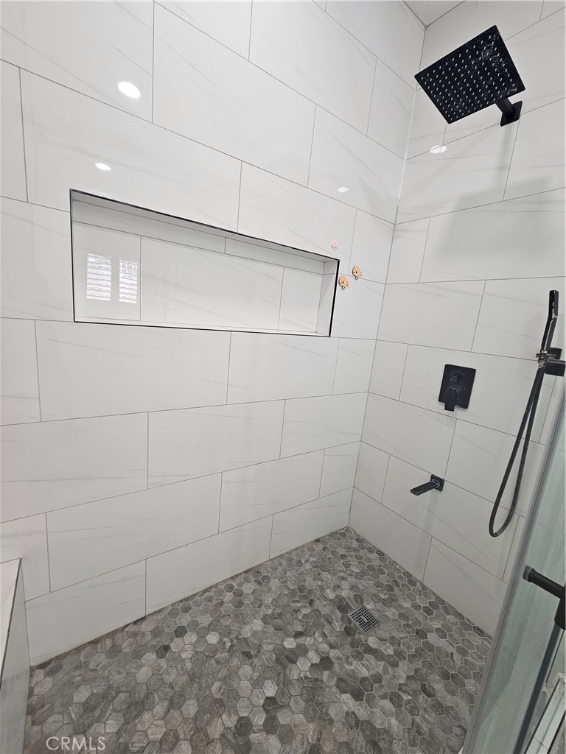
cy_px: 377
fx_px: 283
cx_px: 283
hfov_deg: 89.9
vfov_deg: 106.2
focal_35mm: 13
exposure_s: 1/60
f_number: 2.2
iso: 80
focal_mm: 2.2
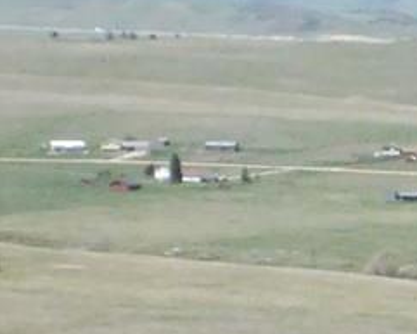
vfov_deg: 5.9
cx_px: 1355
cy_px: 588
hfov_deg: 6.6
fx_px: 3198
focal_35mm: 259
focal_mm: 7.1
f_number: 7.2
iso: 800
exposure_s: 1/1500
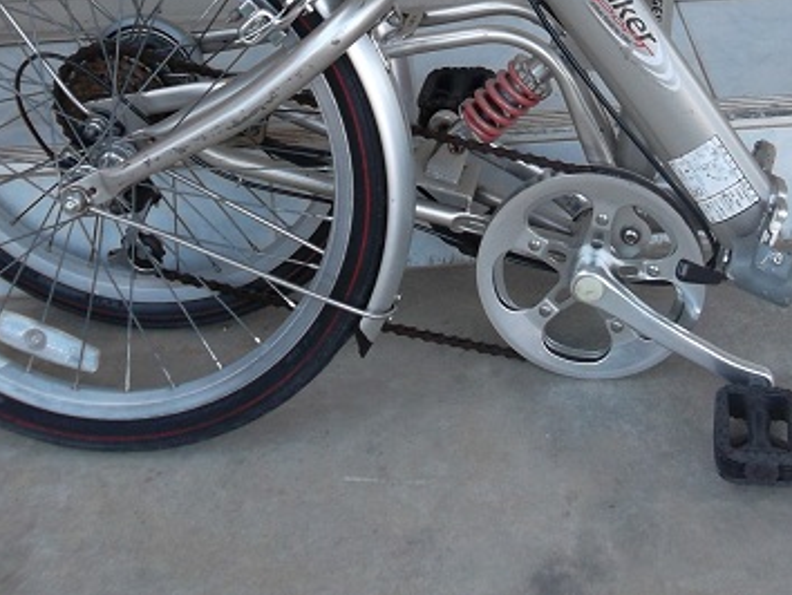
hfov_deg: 31.5
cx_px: 510
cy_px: -60
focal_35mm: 61
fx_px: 1397
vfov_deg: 22.7
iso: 80
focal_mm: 4.9
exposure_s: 1/75
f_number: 3.5
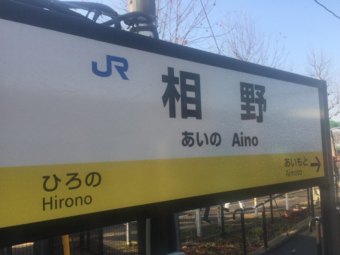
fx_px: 314
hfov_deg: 56.7
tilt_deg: +2.8
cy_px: 140
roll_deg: +2.0
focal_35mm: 32
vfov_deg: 44.1
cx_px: 158
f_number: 2.2
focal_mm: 4.15
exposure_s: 1/732
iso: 32
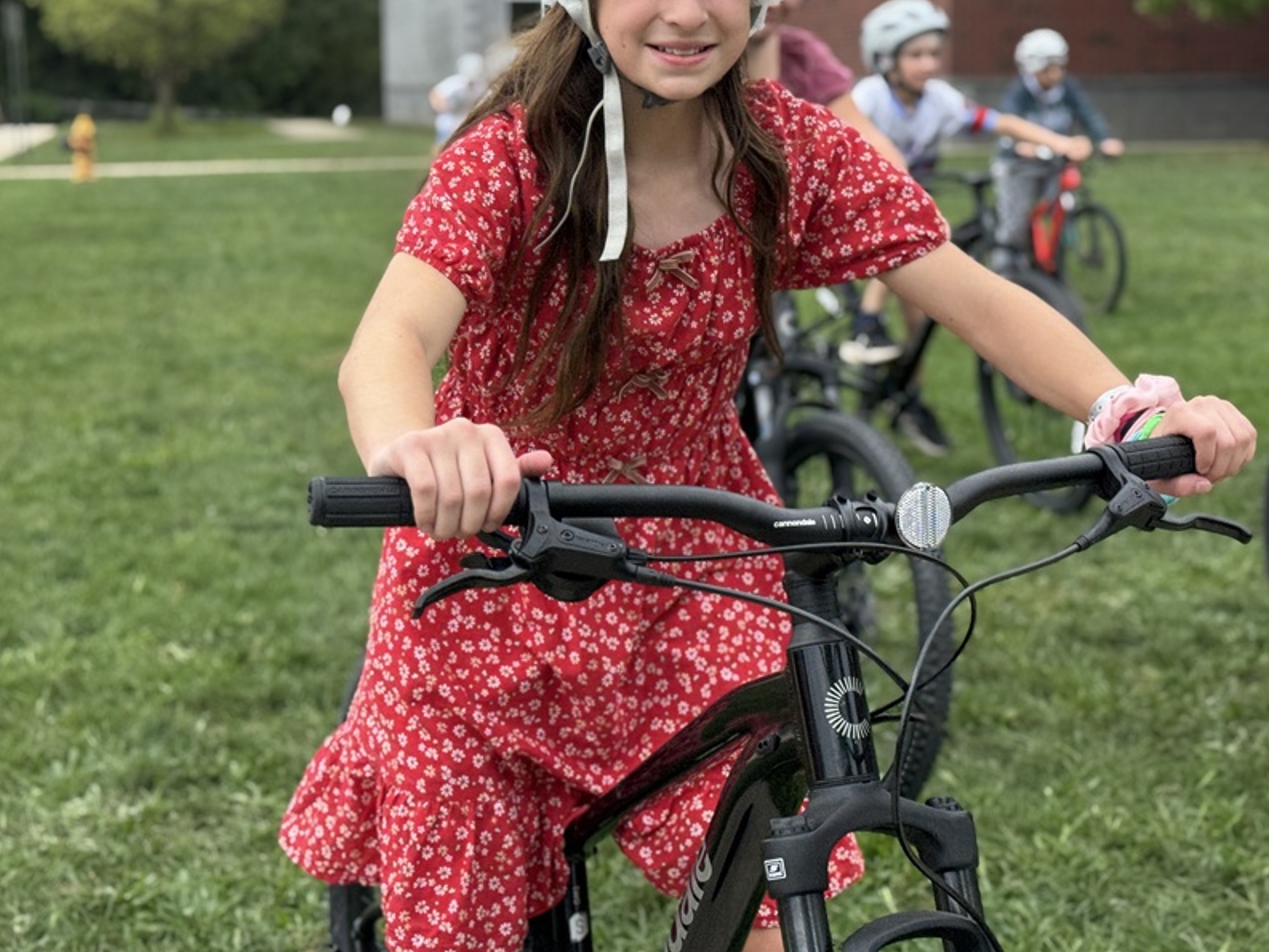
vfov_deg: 23.6
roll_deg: +0.5
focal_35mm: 62
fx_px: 2273
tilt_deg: -8.4
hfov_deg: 31.2
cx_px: 687
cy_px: 362
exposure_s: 1/1560
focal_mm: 6.76
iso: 64
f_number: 1.78
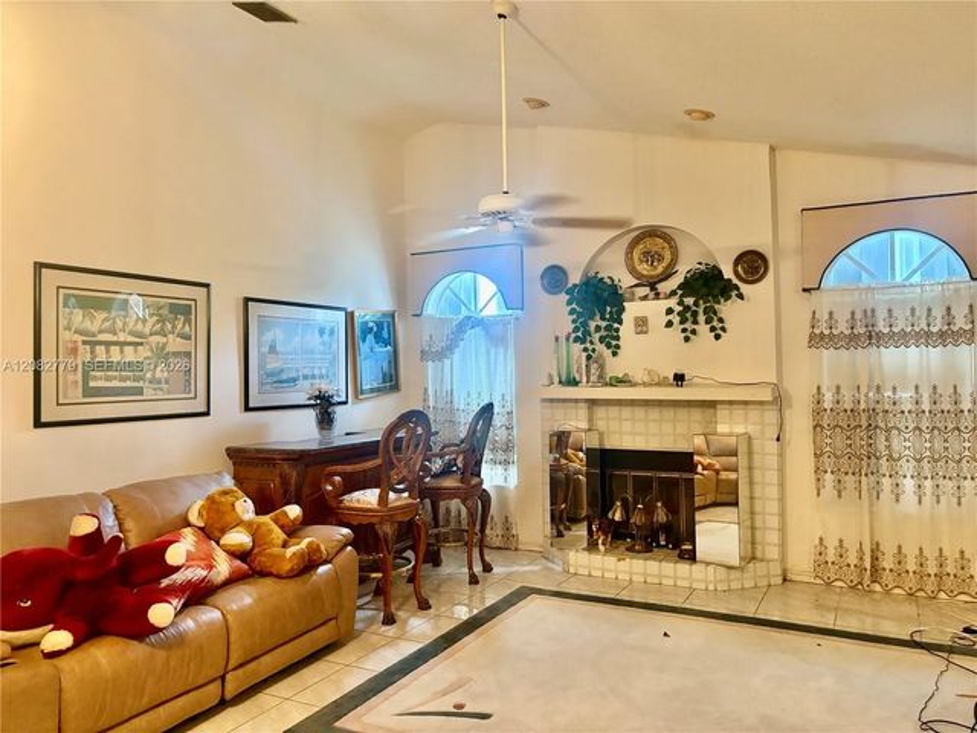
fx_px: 734
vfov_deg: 53.1
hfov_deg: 67.3
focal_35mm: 26
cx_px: 488
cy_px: 366
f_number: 1.6
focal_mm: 5.96
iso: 320
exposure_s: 1/40
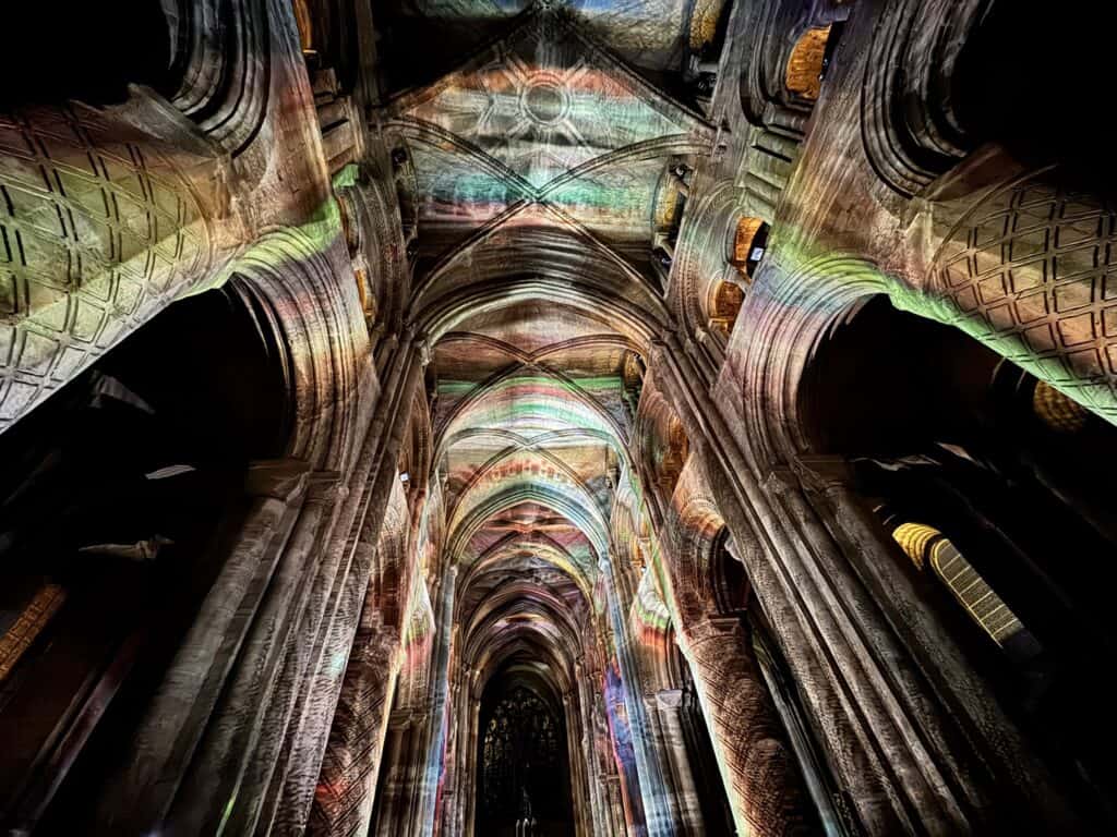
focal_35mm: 14
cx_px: 558
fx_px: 452
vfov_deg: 85.7
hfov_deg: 102.1
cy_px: 418
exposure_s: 1/12
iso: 1600
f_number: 2.2
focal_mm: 2.22
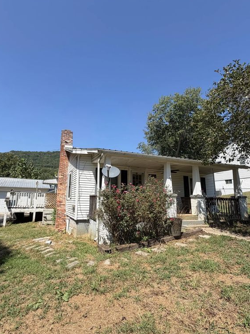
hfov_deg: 68.6
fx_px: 183
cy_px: 165
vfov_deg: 84.7
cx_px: 115
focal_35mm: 19
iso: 25
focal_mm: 2.22
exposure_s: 1/770
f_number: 2.2
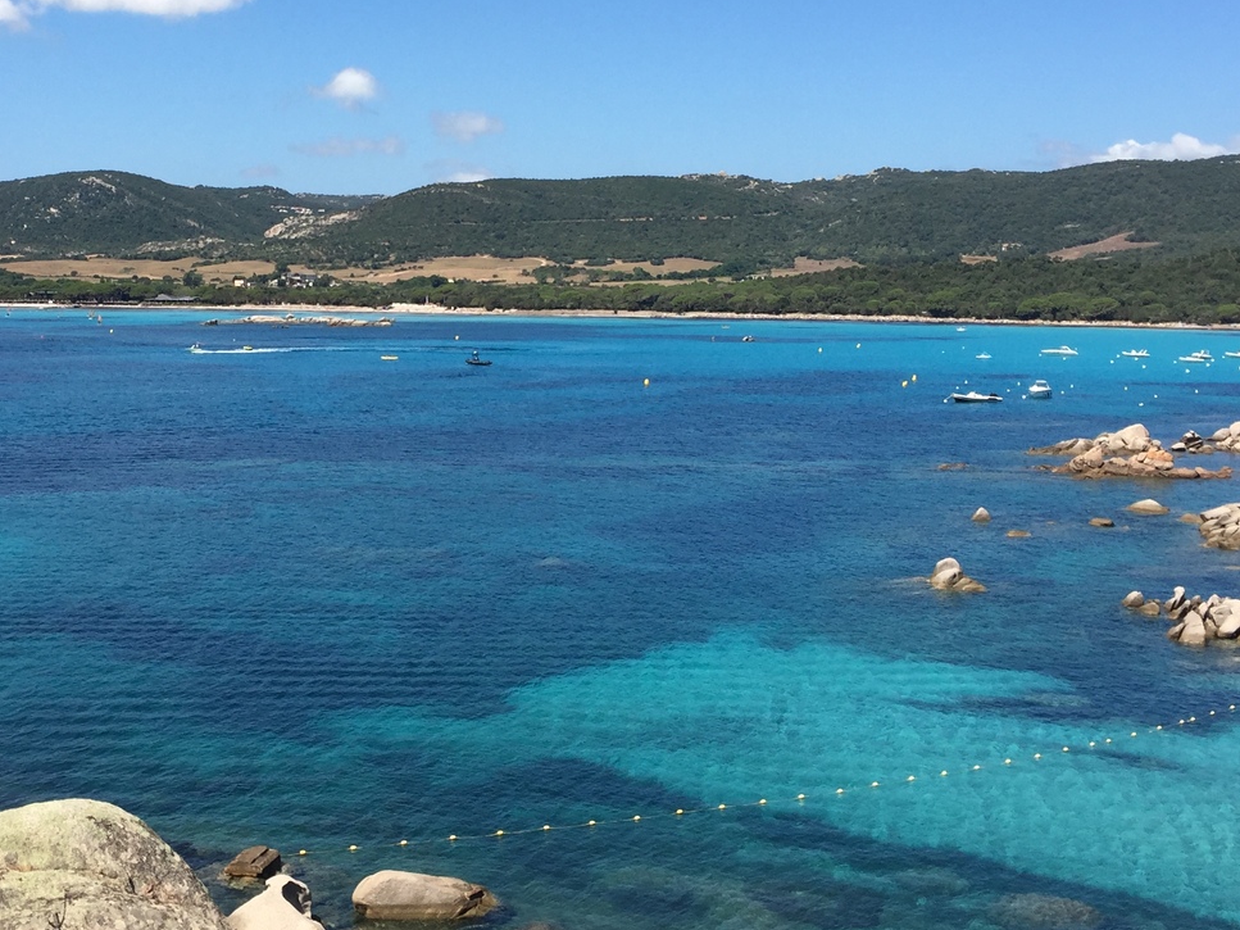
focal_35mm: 48
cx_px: 441
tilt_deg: -0.4
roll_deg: -1.1
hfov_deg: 39.3
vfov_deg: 30.0
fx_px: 1719
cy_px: 312
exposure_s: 1/1980
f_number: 2.2
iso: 32
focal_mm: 4.15
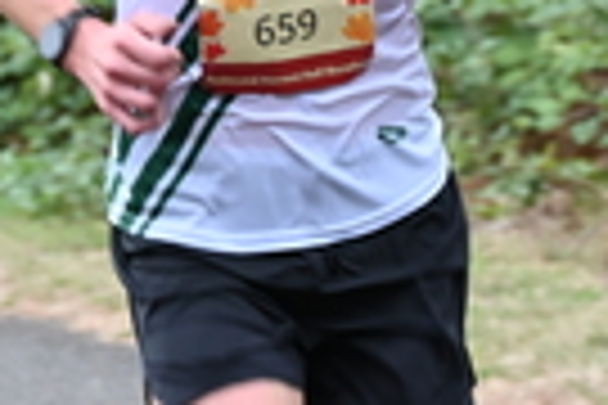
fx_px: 8258
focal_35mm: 489
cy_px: -128
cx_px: 315
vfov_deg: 2.8
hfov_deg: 4.2
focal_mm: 120
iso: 1100
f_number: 6.3
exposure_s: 1/125
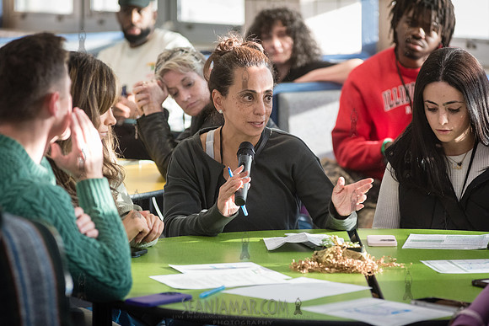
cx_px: 244
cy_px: 163
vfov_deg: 8.9
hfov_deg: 13.2
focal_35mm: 155
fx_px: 2106
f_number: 4.5
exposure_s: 1/160
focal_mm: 155
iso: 2500
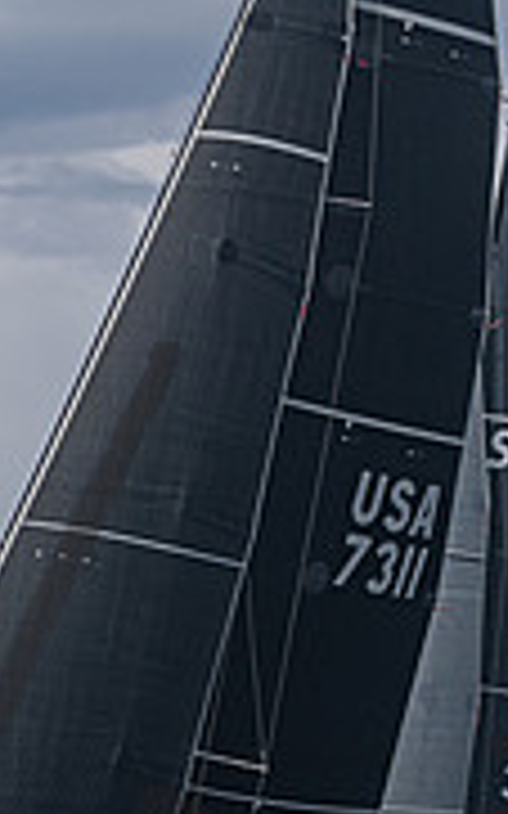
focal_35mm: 353
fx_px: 7826
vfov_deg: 5.9
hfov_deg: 3.7
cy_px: 853
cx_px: 245
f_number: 6.3
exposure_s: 1/4000
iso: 320
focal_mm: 100
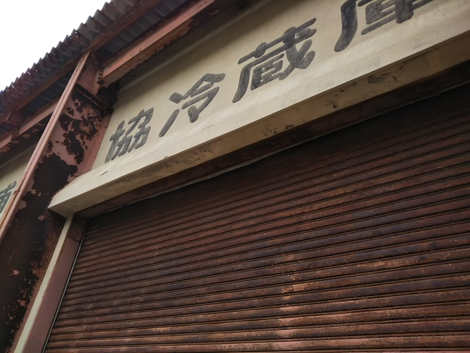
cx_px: 235
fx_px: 407
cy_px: 176
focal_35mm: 30
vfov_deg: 46.8
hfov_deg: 60.0
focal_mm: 4
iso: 20
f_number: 2.2
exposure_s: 1/223
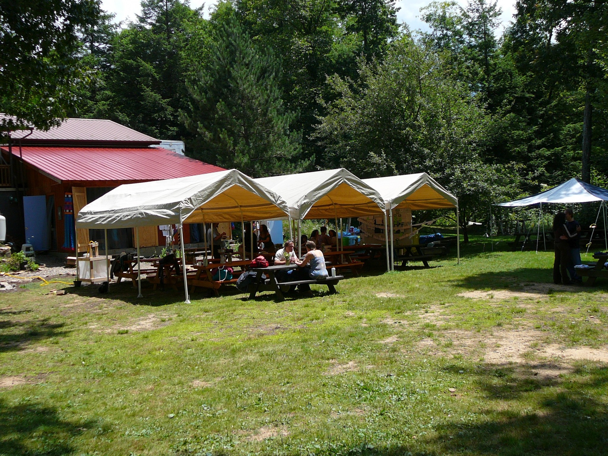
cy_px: 228
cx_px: 304
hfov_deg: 45.8
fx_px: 720
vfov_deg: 35.1
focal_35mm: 41
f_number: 3.1
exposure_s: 1/800
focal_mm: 6.1
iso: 80
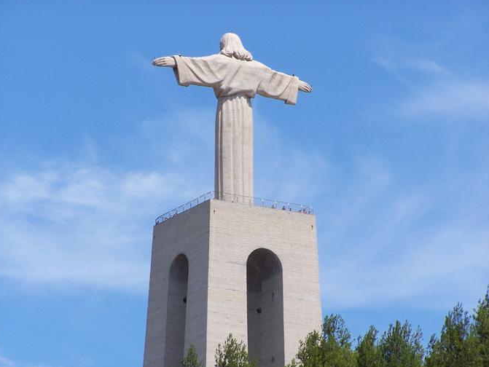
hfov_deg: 9.1
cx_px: 247
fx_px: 3081
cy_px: 184
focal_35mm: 218
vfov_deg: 6.8
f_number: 4.5
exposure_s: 1/800
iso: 80
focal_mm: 34.6
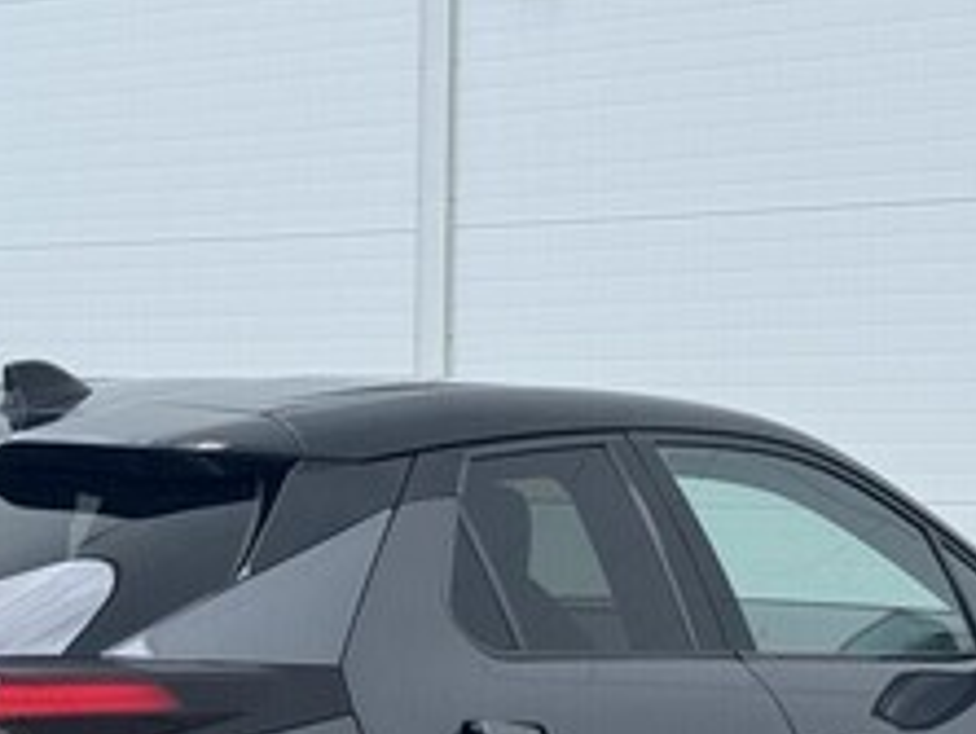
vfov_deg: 12.3
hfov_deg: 16.4
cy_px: 820
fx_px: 3359
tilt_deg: -6.0
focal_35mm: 119
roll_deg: +0.0
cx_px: 237
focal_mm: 6.76
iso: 64
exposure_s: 1/822
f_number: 1.78
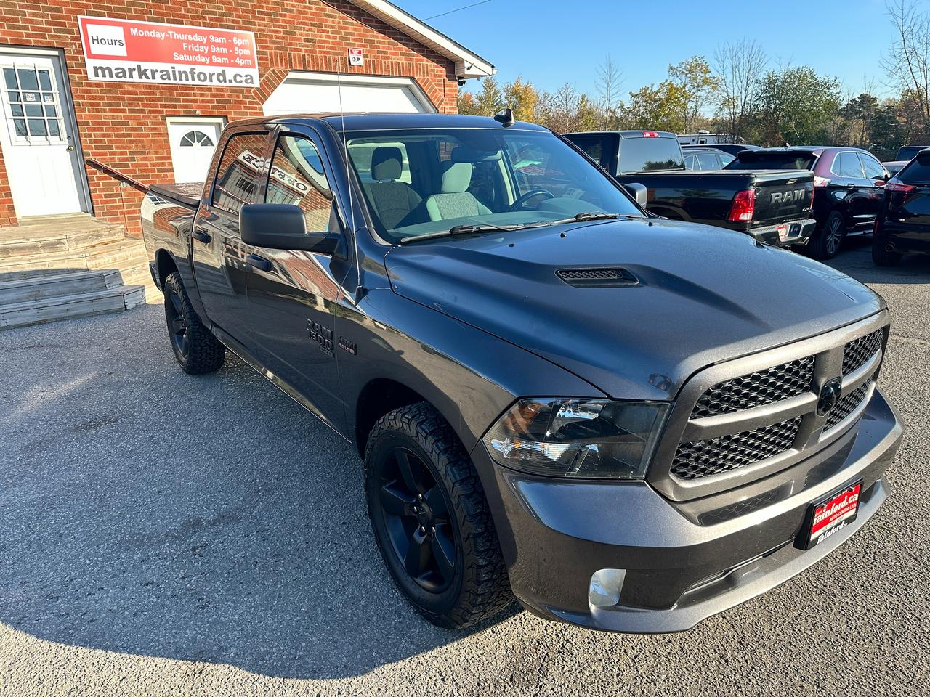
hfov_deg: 71.6
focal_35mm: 24
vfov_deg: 56.8
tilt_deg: -16.6
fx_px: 645
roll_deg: +2.2
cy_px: 348
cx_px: 465
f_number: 1.78
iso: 80
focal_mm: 6.86
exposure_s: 1/1009
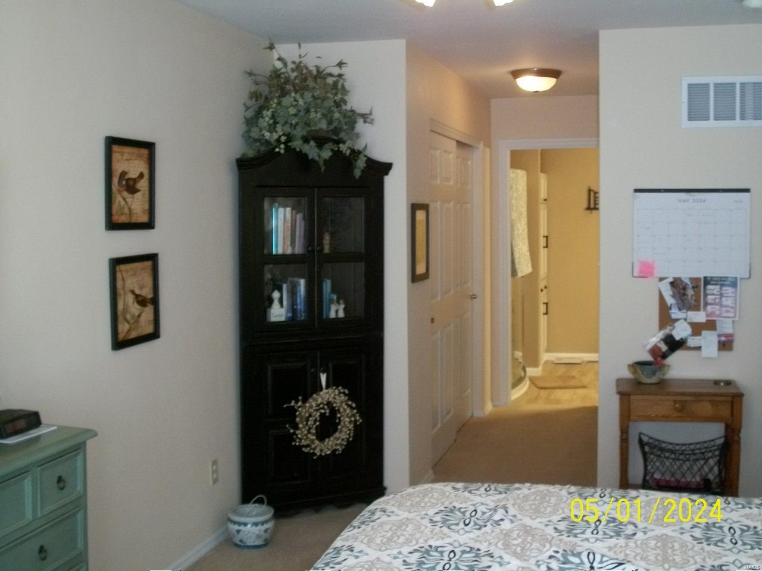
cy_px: 286
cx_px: 381
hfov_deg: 42.9
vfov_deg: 32.9
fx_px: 969
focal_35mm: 44
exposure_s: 1/40
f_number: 3.5
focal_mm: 7.8
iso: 320
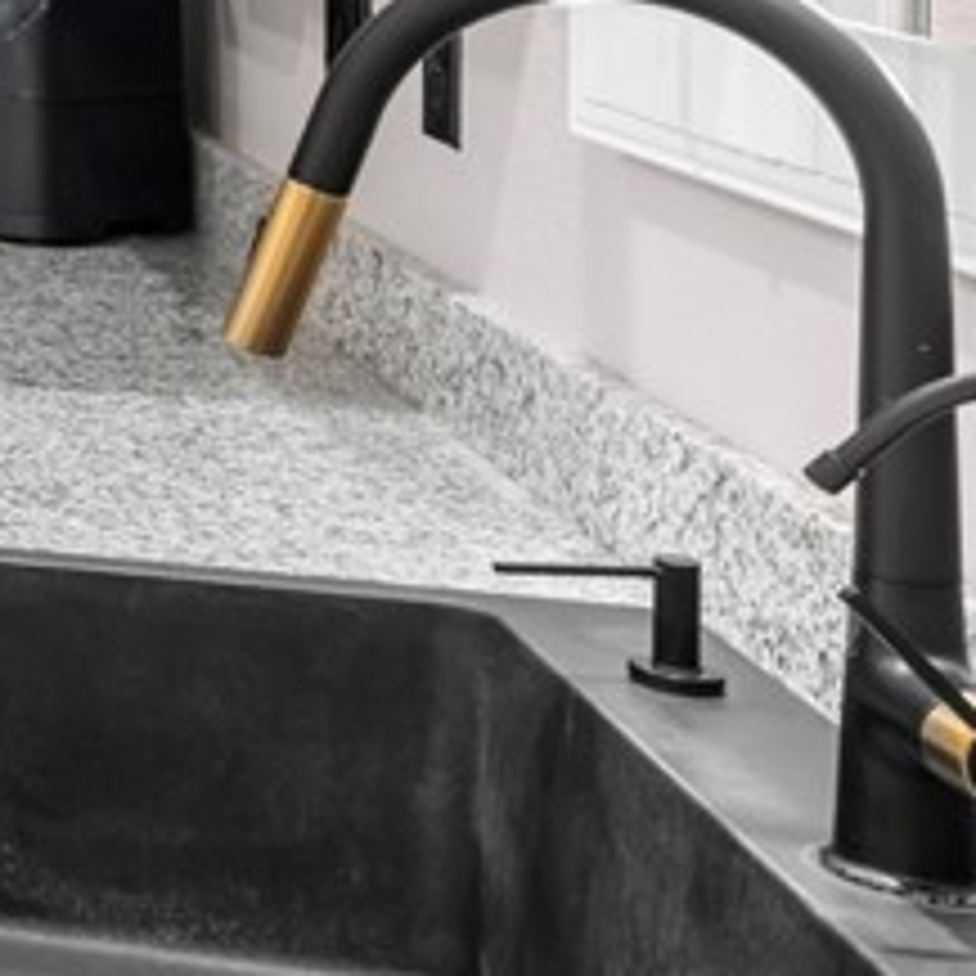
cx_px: -1435
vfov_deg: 19.2
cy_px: -205
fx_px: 2711
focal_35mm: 85
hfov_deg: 13.8
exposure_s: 1.3
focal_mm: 20
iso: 400
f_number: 8
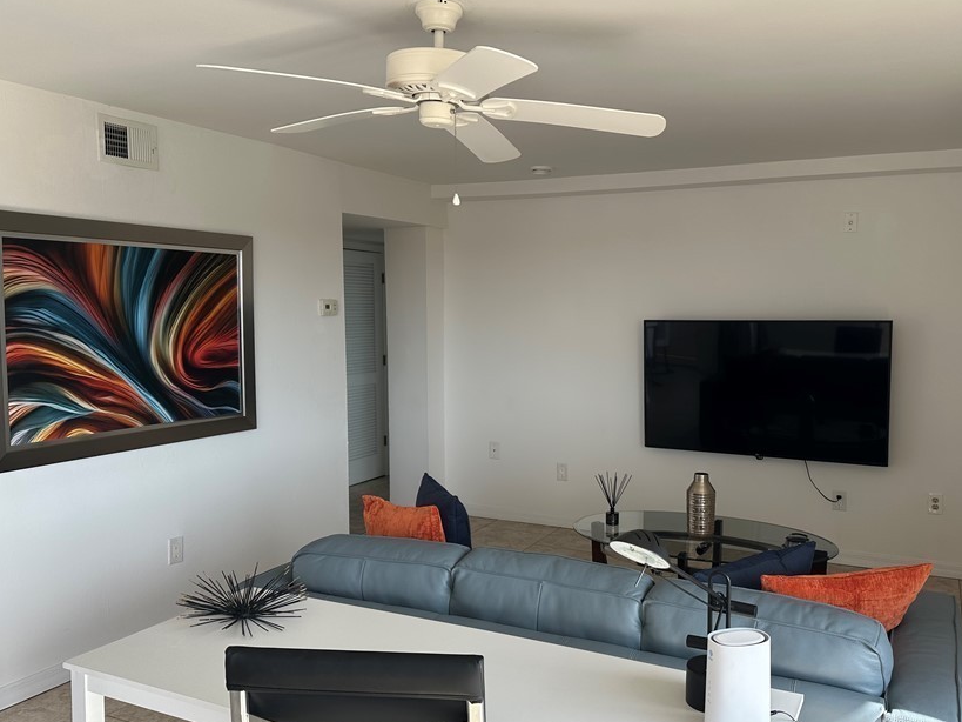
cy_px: 382
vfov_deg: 46.8
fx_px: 834
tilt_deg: -4.8
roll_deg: -0.4
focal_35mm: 30
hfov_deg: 59.8
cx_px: 543
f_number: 1.78
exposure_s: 1/564
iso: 80
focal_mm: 6.86
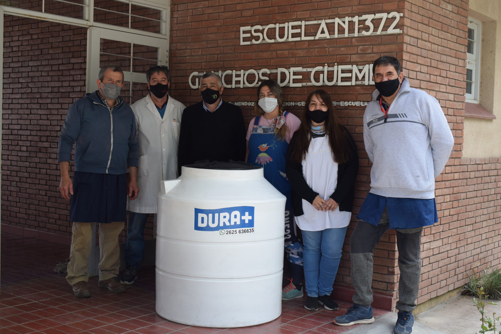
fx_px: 668
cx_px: 250
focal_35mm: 48
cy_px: 167
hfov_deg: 41.1
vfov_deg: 28.1
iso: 360
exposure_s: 1/250
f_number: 8
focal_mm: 32
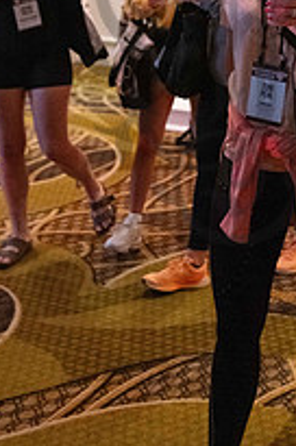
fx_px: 953
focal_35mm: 77
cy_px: 37
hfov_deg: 17.2
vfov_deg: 25.5
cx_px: 298
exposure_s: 1/160
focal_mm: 35
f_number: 2.8
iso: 8000
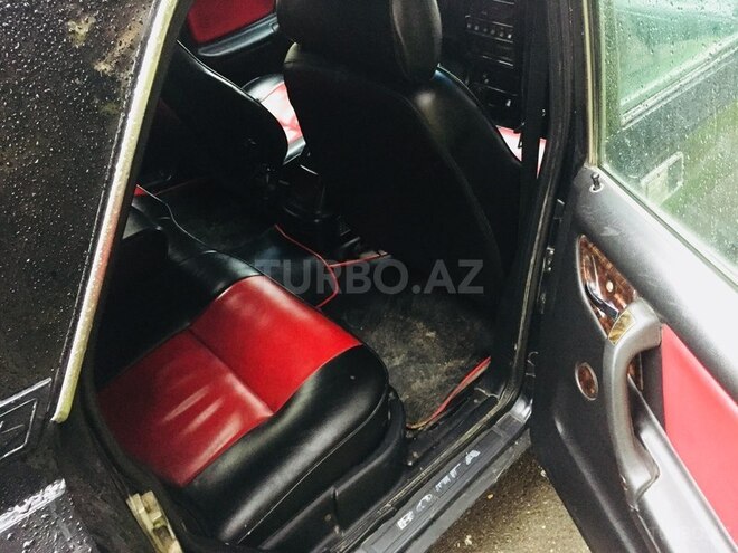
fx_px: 618
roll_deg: +1.1
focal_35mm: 29
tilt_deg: -39.5
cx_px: 369
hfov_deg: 61.7
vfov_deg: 48.2
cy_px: 276
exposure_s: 1/17
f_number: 2.2
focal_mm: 4.15
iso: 400
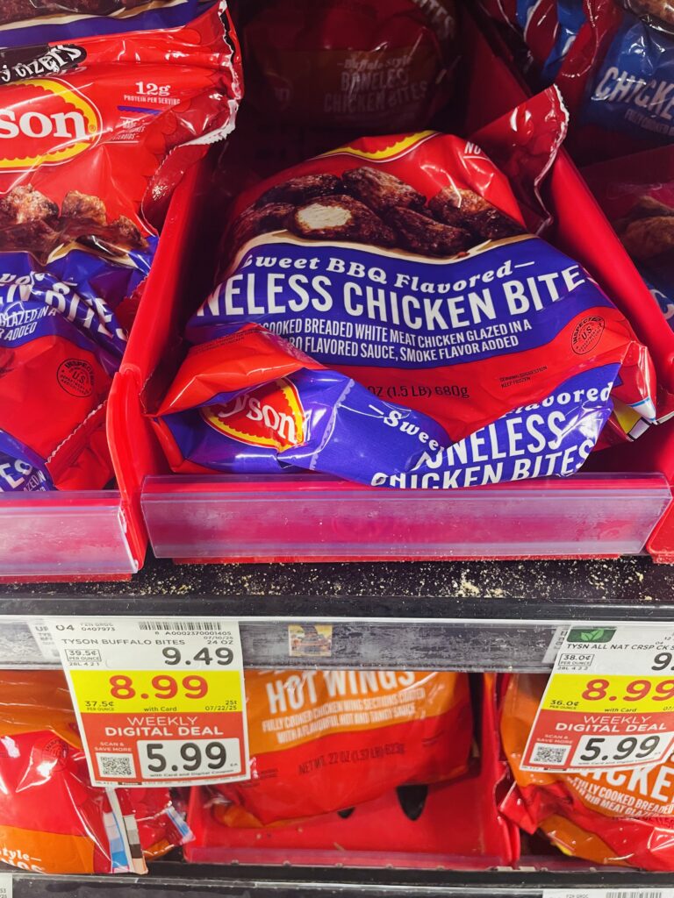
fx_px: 675
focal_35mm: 26
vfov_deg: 67.3
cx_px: 337
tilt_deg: -46.0
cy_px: 449
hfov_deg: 53.1
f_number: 1.6
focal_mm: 4.2
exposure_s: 1/60
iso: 125
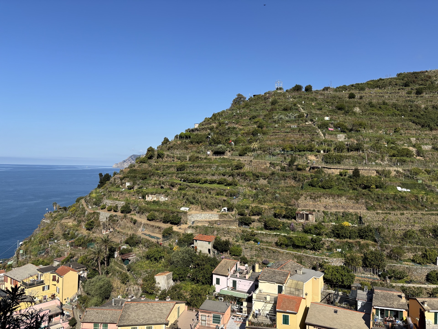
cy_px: 164
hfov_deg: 67.3
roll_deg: -0.6
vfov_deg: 53.1
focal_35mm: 26
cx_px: 219
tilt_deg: +1.4
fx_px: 329
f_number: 1.6
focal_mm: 5.96
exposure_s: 1/3413
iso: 50
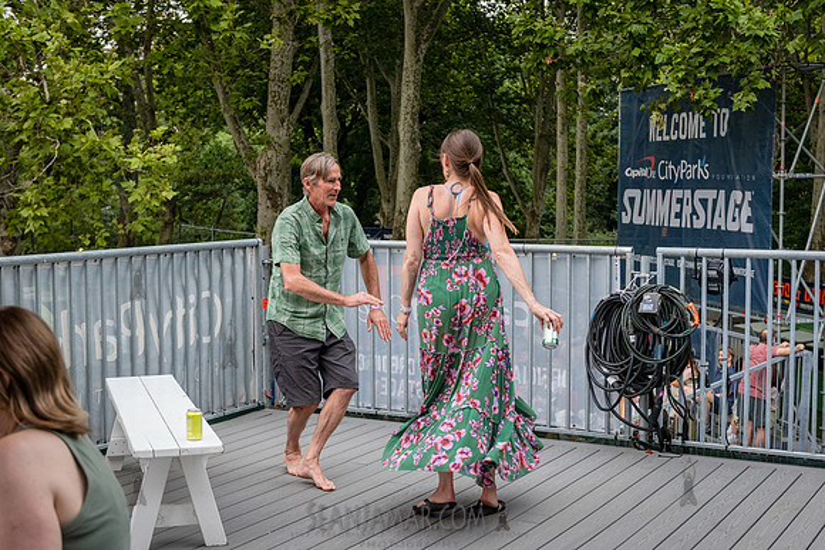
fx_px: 1241
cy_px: 275
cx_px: 412
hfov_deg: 36.8
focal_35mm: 54
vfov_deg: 25.0
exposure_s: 1/250
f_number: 4
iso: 2000
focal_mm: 52
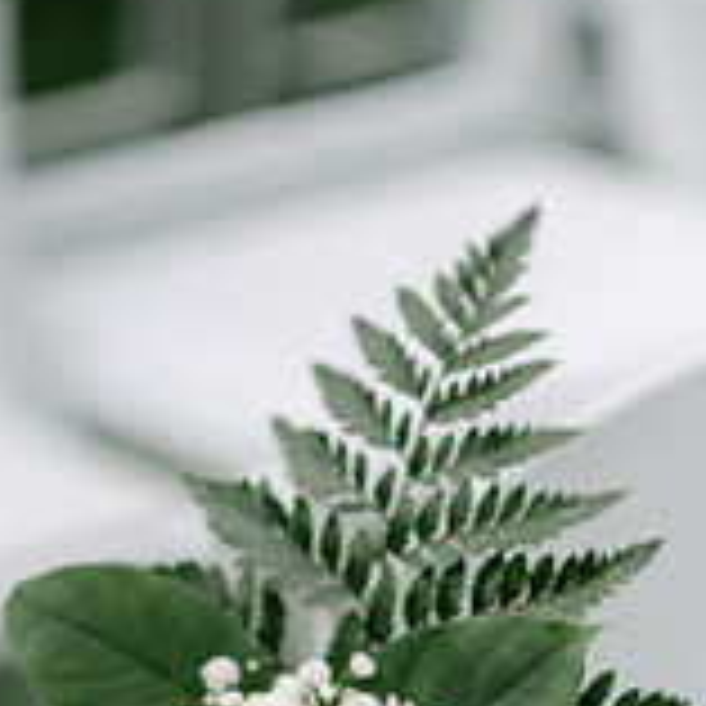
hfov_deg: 8.5
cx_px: 340
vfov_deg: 8.3
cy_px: 980
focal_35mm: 207
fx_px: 4776
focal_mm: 85
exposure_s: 1/5000
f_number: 2
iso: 100
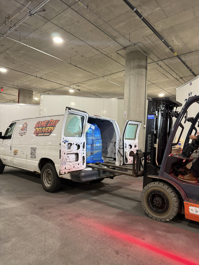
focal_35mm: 24
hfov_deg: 56.8
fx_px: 184
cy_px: 132
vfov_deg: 71.6
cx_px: 100
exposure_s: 1/60
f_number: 1.78
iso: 320
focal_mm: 6.76
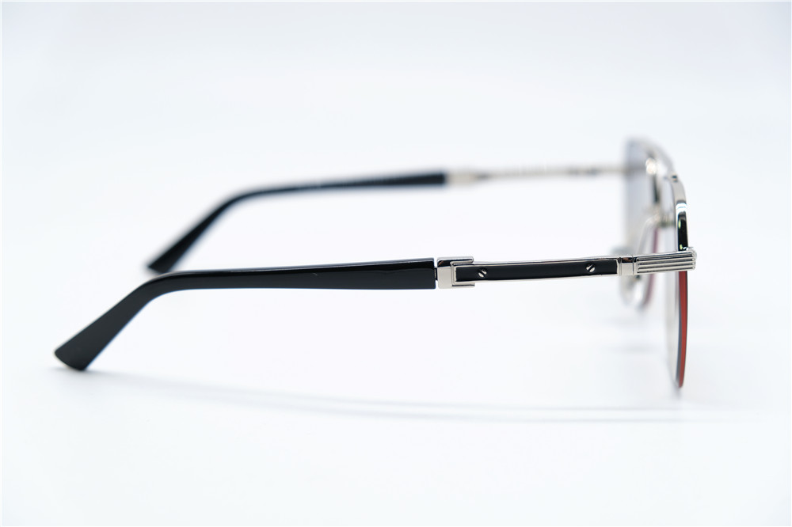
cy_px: 264
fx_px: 1407
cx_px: 396
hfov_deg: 31.4
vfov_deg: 21.2
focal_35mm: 64
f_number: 4
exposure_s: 1/170
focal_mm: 42.5
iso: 160
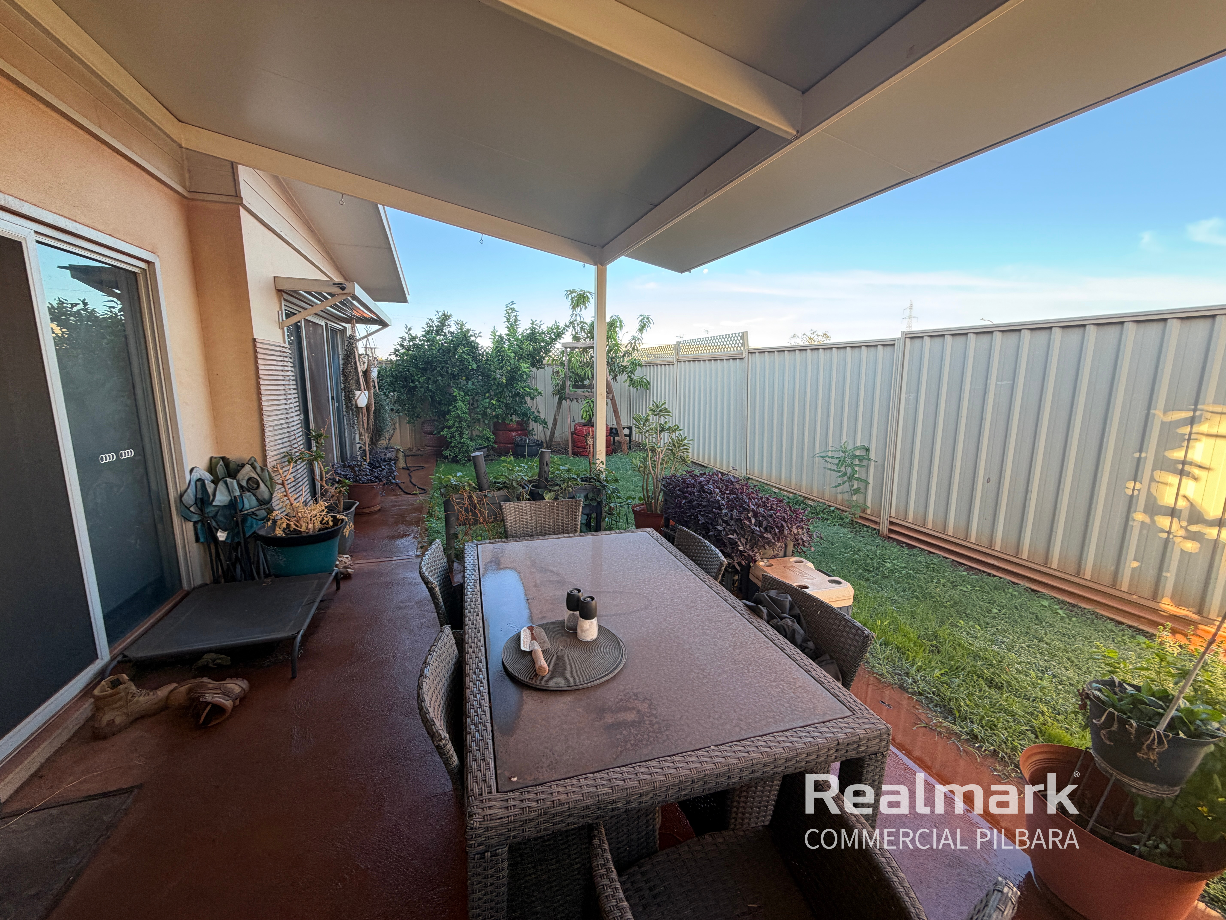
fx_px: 496
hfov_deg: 102.1
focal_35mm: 14
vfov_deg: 85.7
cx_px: 613
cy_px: 460
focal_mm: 2.22
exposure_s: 1/121
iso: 64
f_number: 2.2
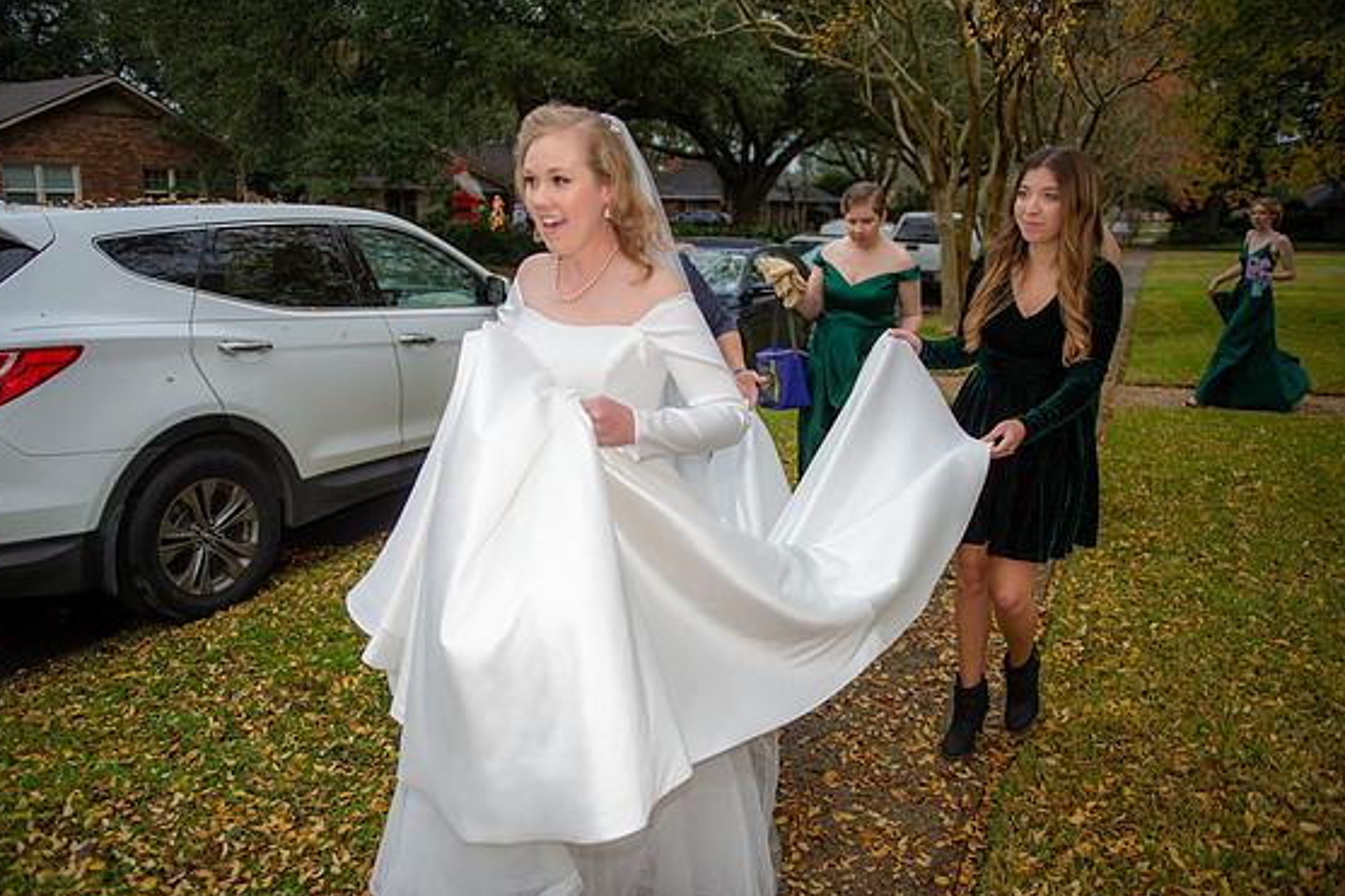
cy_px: 447
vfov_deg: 51.3
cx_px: 664
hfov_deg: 71.5
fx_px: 934
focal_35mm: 25
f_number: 2.8
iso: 320
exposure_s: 1/1000
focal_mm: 24
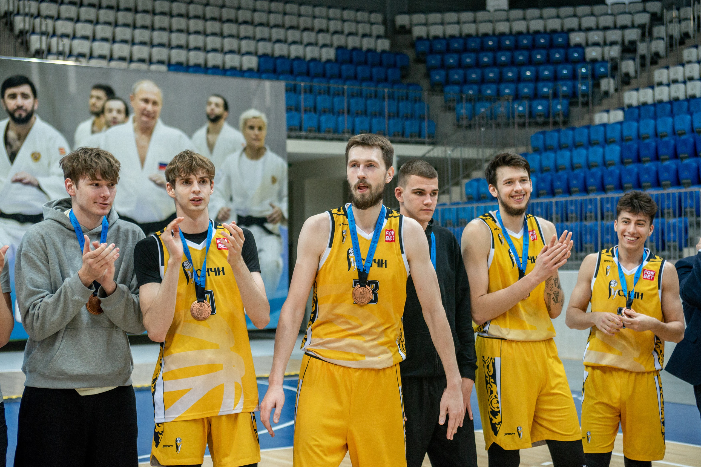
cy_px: 224
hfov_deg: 27.8
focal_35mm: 73
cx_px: 364
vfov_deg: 18.7
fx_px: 1417
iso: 2200
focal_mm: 70
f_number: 4
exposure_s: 1/320
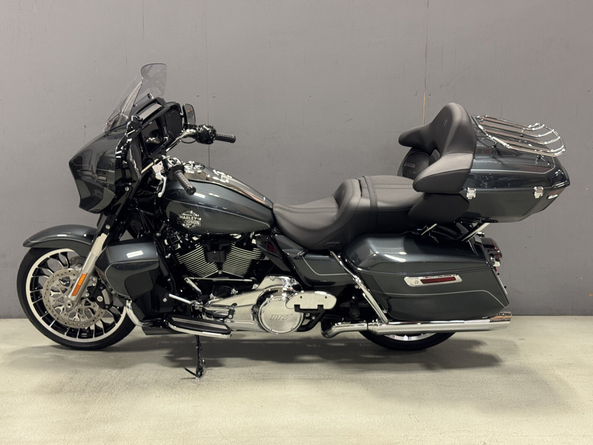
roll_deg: -0.4
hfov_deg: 39.7
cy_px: 222
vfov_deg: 30.3
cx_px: 296
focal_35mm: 48
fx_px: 822
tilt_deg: -8.8
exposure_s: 1/40
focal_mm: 6.76
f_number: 1.78
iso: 200
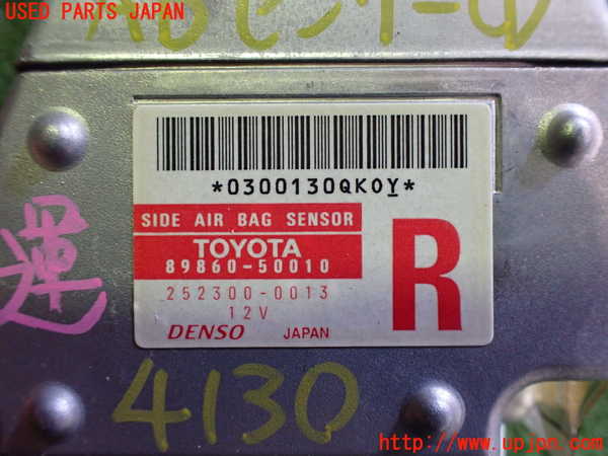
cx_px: 304
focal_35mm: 30
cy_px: 228
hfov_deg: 60.0
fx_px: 527
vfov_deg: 46.8
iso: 800
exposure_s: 1/125
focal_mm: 5.4
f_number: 2.3
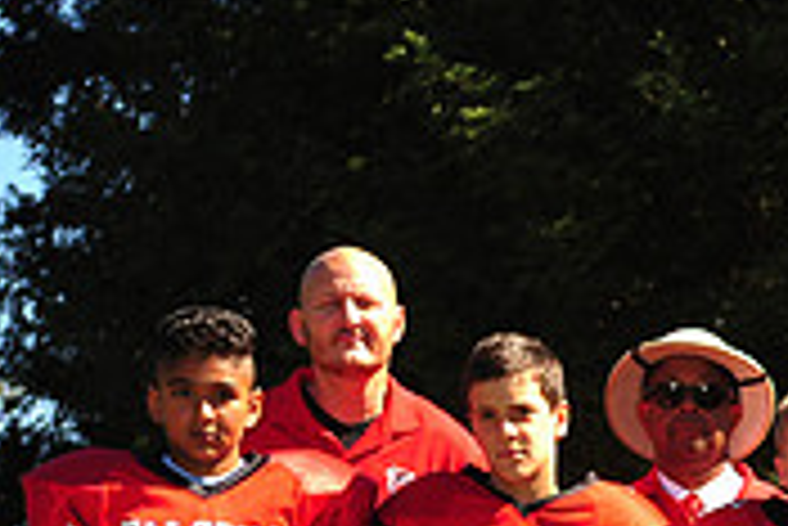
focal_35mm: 182
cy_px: 755
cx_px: 1040
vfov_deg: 7.4
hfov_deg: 11.0
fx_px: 3987
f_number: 5
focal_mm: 55
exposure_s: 1/320
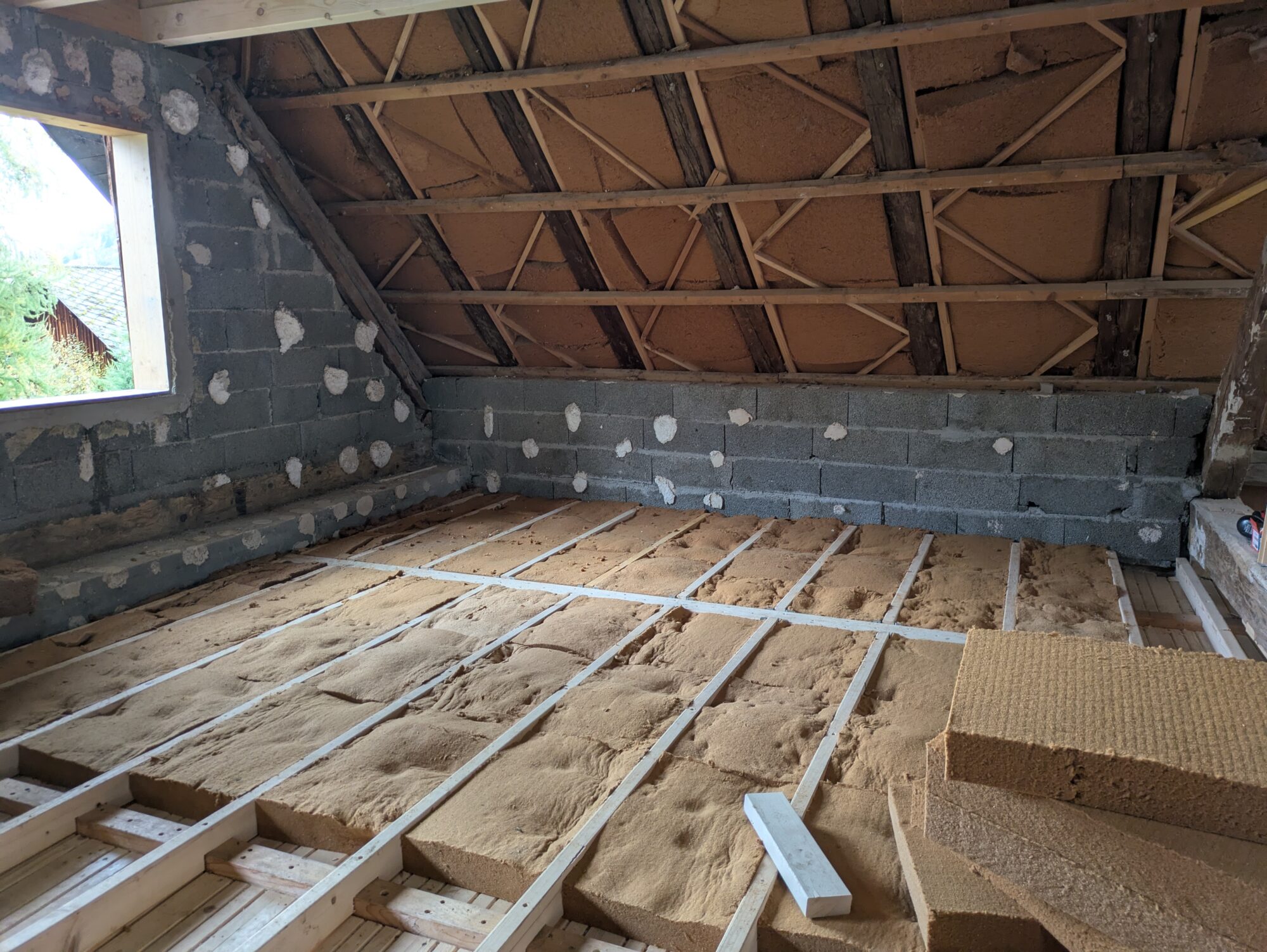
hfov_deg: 69.4
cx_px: 634
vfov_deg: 54.9
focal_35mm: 25
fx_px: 915
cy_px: 476
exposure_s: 1/50
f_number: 1.89
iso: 165
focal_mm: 5.43
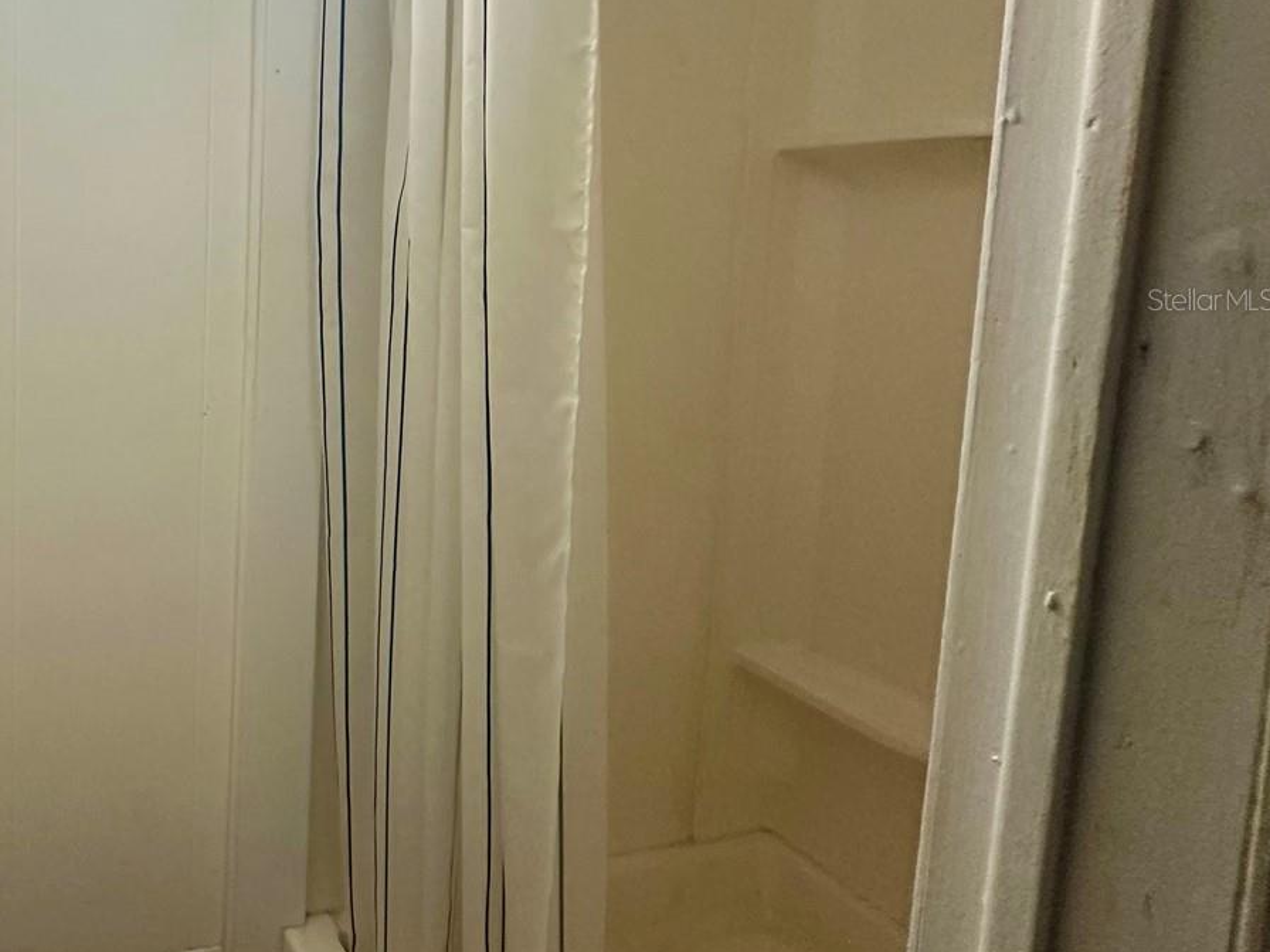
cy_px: 299
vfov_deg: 53.5
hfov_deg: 59.9
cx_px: 147
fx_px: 917
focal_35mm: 25
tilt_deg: -5.1
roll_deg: -1.2
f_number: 2.2
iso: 400
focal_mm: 2.22
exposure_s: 1/60
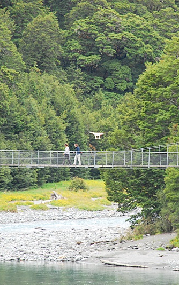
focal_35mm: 310
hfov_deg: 4.2
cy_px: 142
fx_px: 2417
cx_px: 114
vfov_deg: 6.8
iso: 400
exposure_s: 1/100
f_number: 6.3
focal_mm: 135
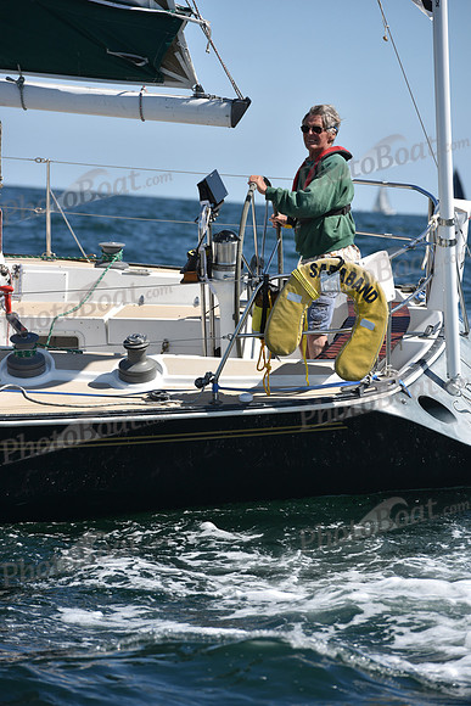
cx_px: 236
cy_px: 353
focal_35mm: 200
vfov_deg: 10.3
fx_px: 3922
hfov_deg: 6.9
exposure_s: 1/1600
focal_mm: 200
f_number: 7.1
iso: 250
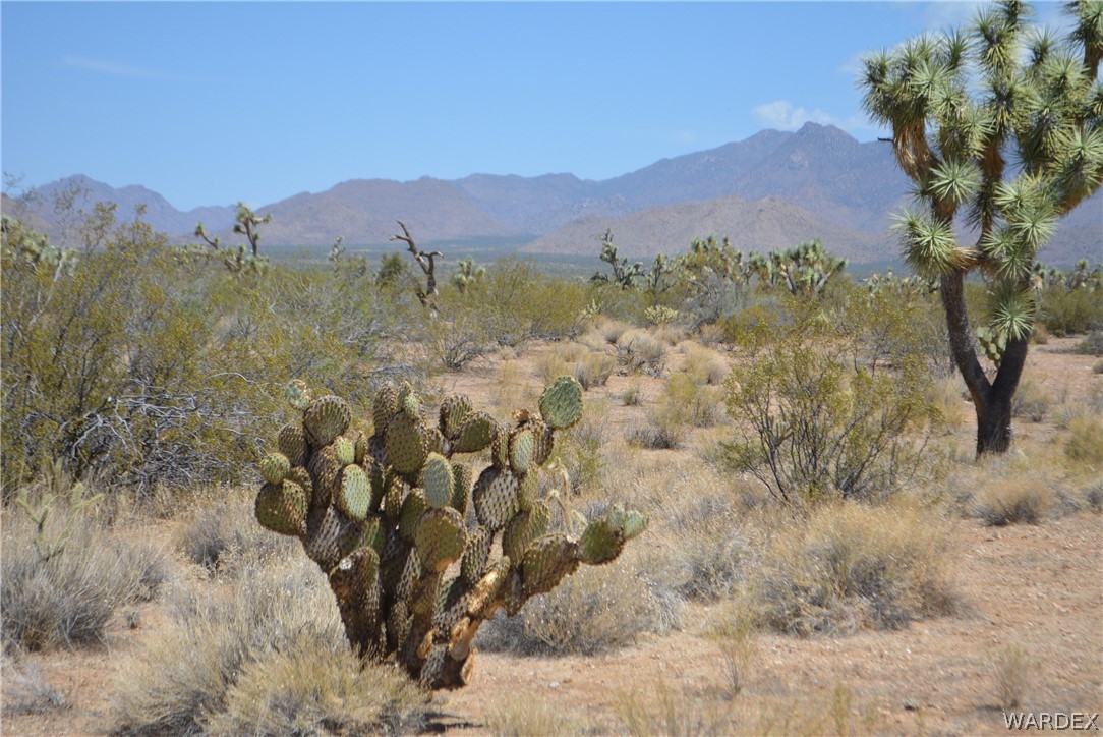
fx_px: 2529
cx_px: 552
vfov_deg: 16.6
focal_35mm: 82
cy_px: 368
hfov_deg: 24.6
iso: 400
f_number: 6.3
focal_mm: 55
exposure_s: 1/1600
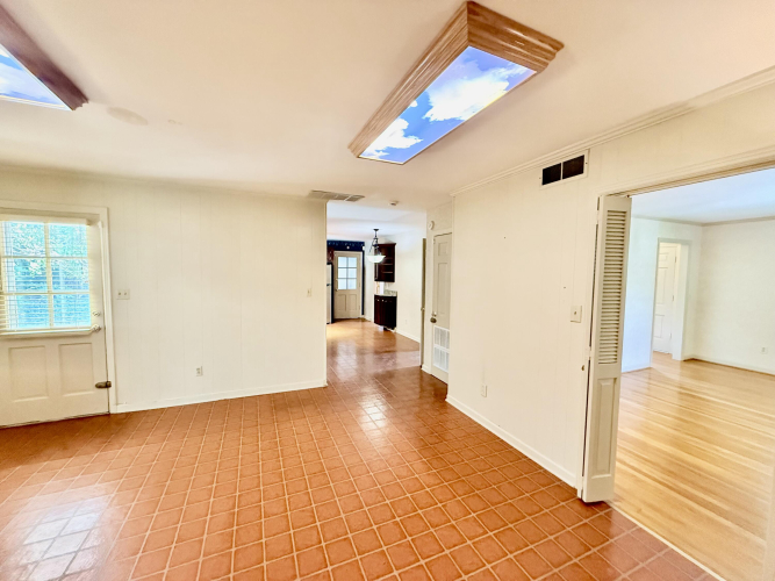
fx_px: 313
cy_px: 290
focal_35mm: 14
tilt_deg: -4.0
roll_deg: -0.4
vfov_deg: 85.7
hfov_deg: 102.1
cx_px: 388
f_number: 2.2
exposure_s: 1/60
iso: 640
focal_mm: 2.22
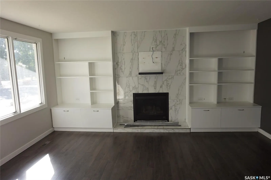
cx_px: 136
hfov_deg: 73.8
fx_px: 180
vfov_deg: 53.0
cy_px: 90
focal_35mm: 24
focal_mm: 16
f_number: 4.5
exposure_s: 1/60
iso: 100
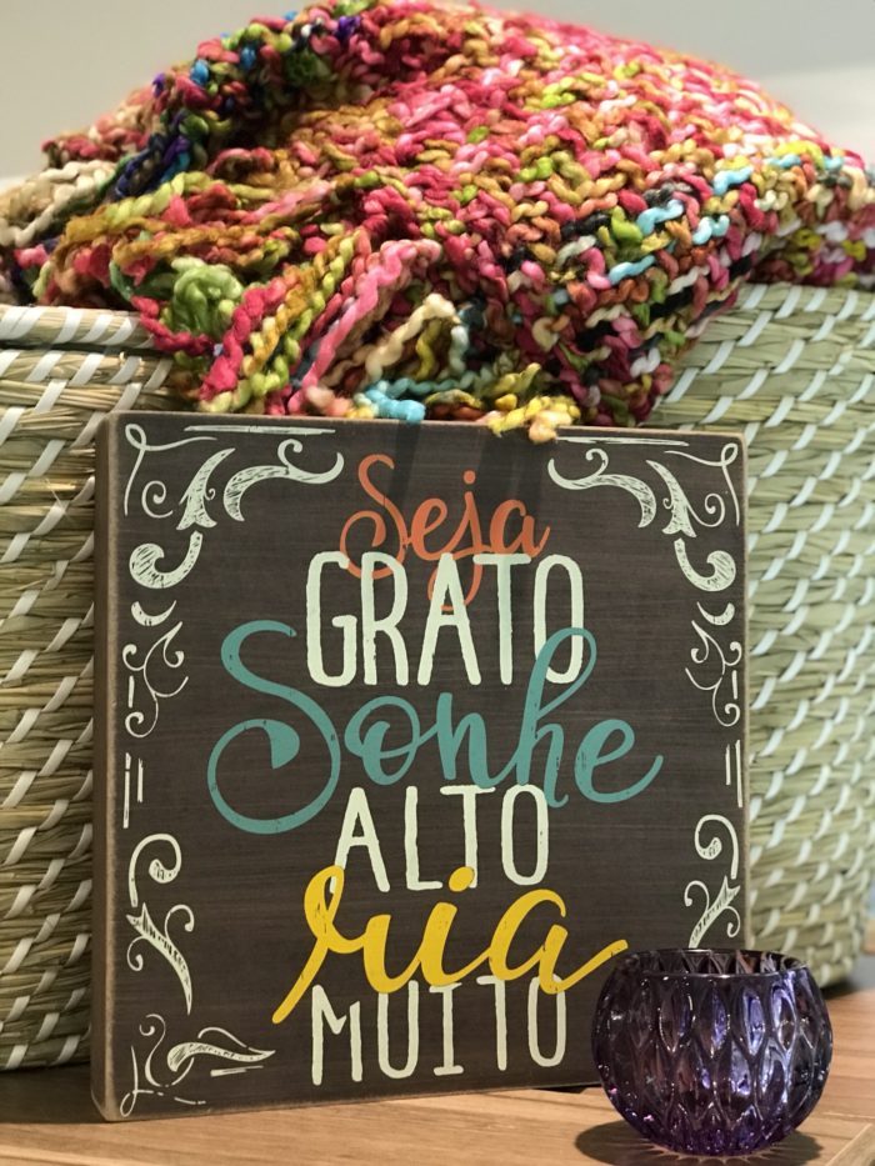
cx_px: 438
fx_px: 1921
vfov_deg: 33.8
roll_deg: -0.5
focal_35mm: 57
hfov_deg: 25.7
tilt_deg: +1.7
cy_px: 583
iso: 250
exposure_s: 1/60
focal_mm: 6.6
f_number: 2.8
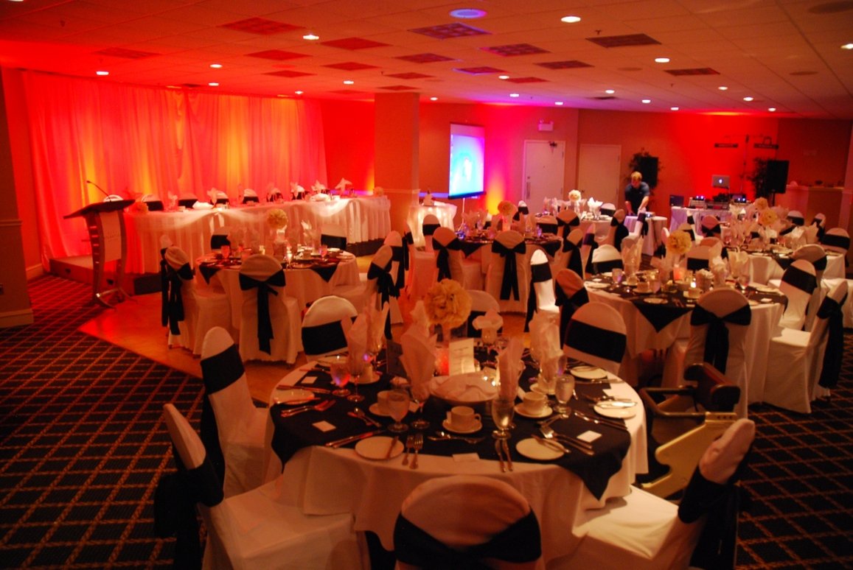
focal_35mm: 27
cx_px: 426
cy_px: 285
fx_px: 640
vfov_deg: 48.0
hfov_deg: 67.3
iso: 800
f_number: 4.5
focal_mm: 18
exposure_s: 1/8
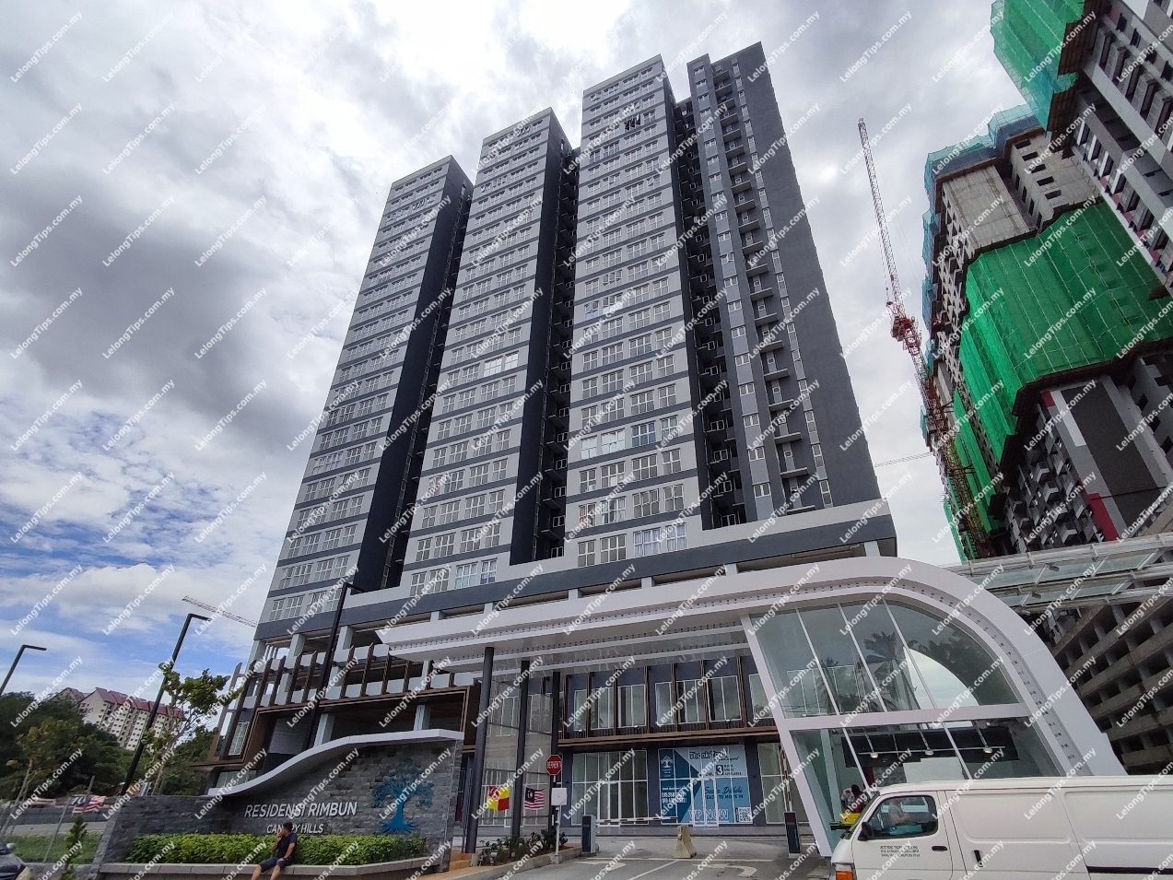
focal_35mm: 16
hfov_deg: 94.5
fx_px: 542
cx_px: 586
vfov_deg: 78.1
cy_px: 440
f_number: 2.2
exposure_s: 1/3660
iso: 50
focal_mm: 1.65
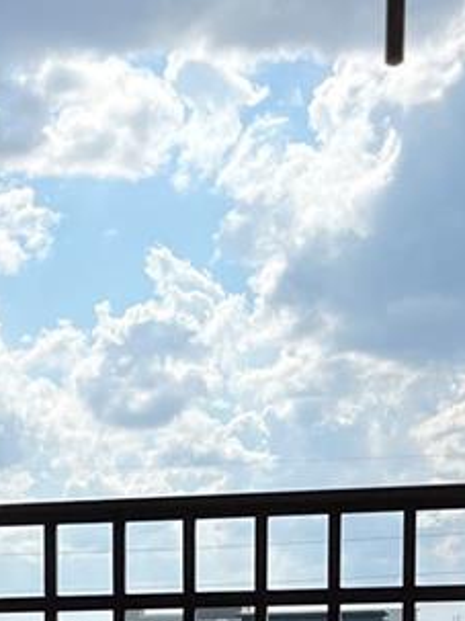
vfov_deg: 17.9
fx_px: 1846
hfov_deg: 14.0
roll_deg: +0.0
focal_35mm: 103
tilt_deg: -5.3
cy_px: 801
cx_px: -68
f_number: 1.6
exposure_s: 1/7353
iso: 50
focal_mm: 5.1
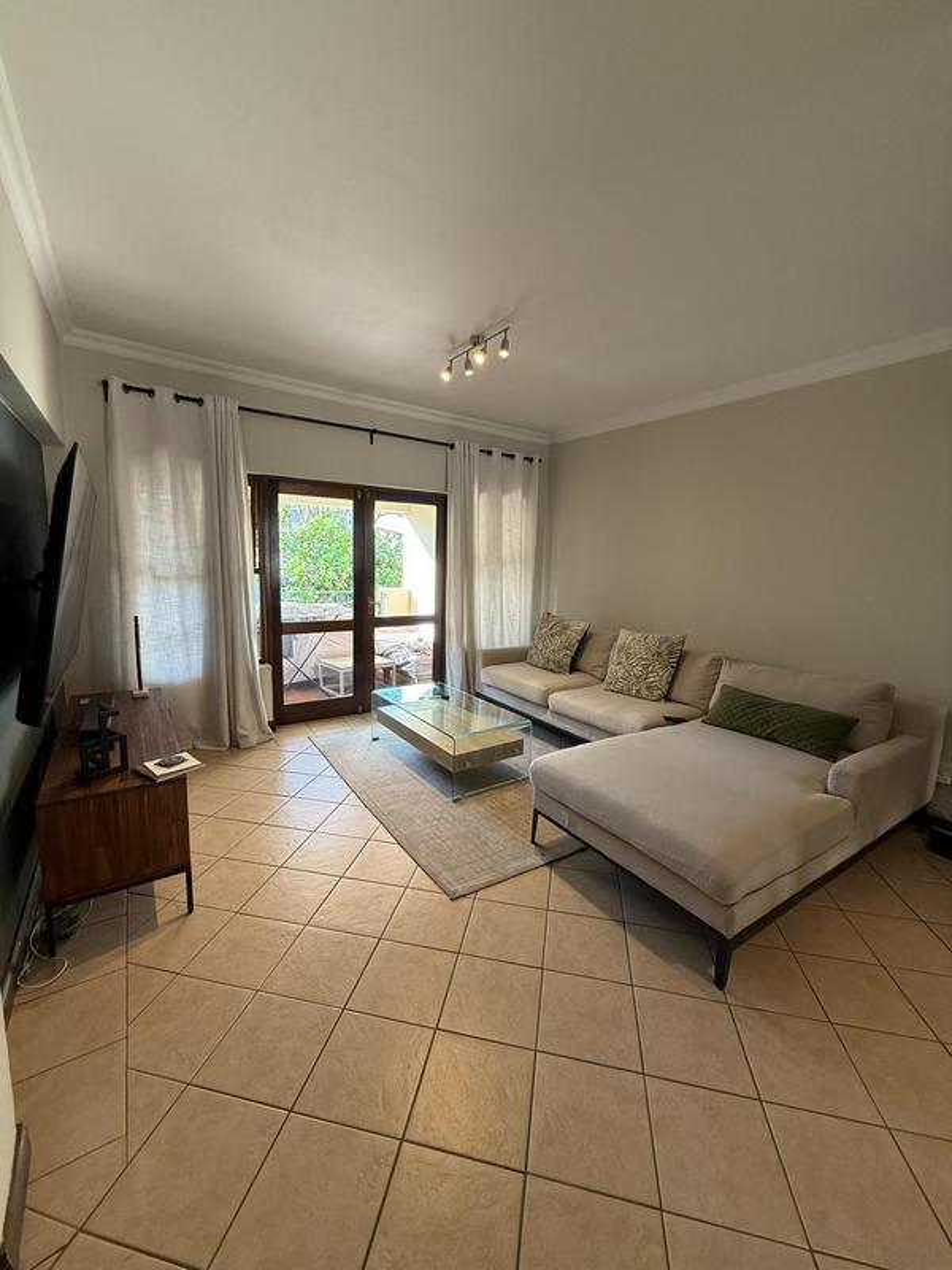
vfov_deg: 102.1
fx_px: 513
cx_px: 476
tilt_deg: -7.5
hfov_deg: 85.7
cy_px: 635
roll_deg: -2.1
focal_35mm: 14
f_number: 2.2
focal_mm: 2.22
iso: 160
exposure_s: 1/100
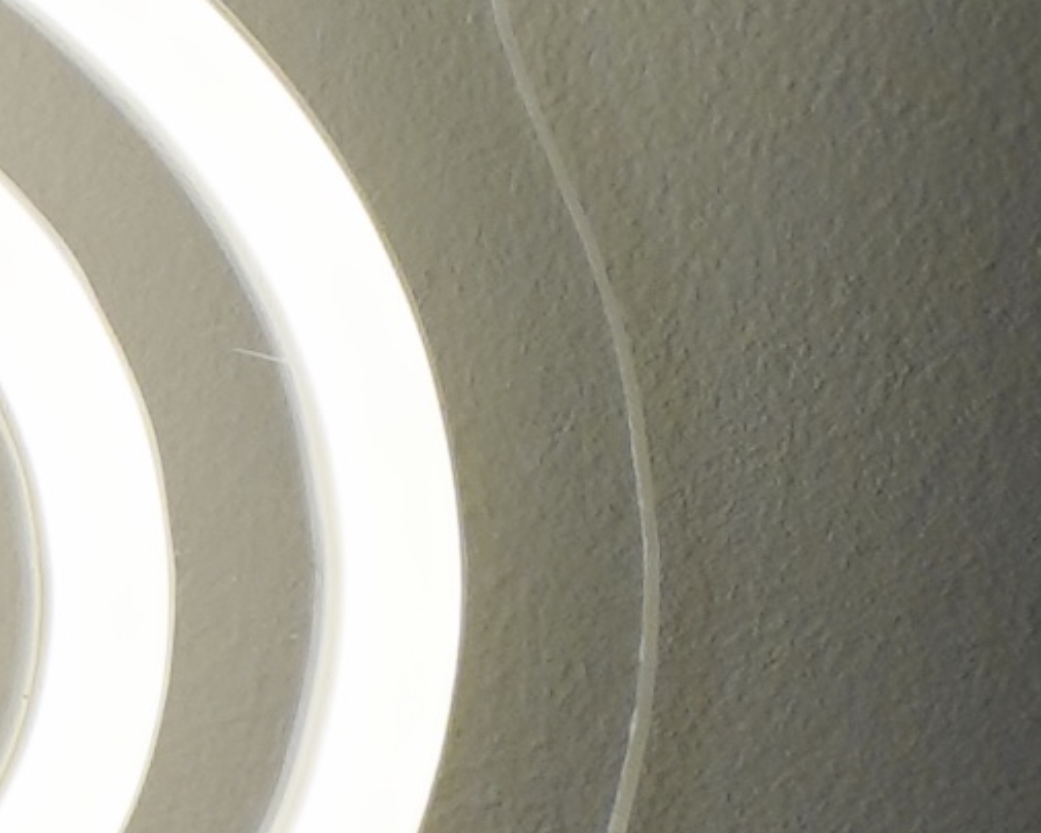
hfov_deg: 5.0
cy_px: -113
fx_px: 10832
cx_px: -3049
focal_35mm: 352
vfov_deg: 4.4
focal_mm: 21
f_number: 5.6
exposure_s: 1/80
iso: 100
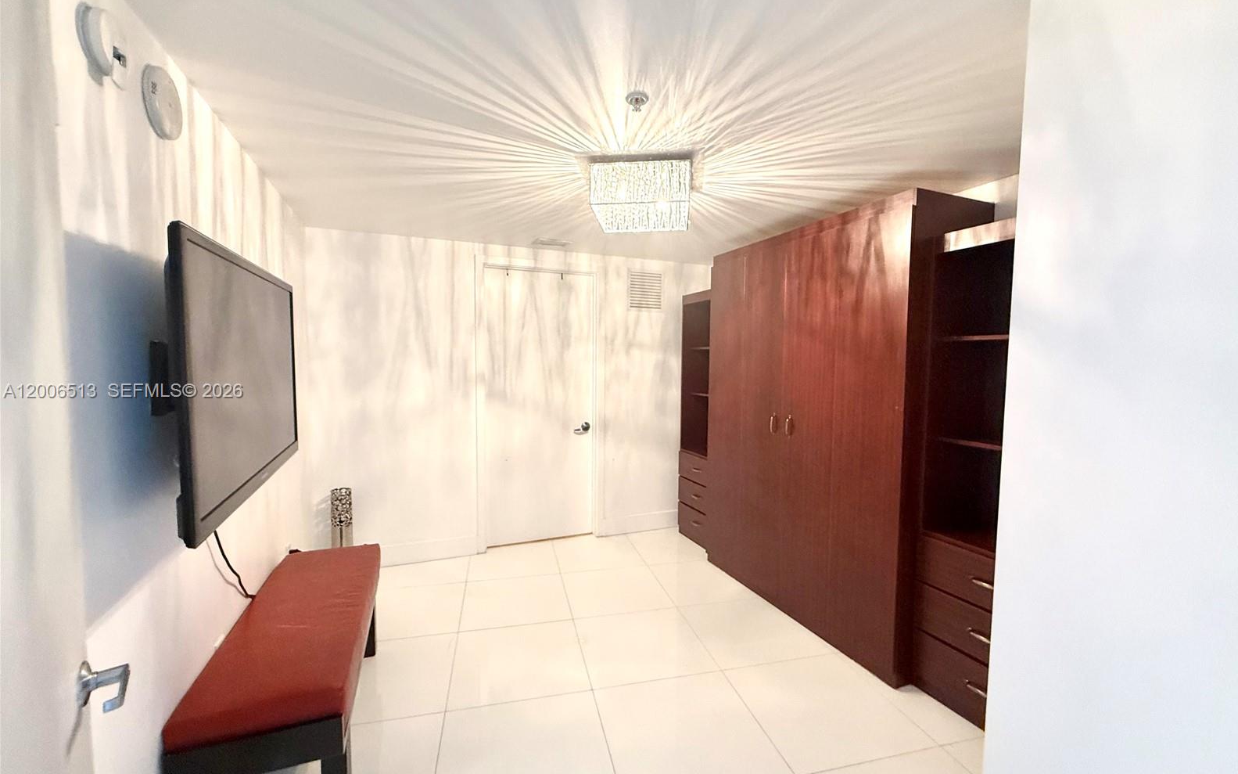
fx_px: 506
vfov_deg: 74.8
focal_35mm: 15
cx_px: 625
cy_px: 392
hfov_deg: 101.5
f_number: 2.2
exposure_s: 1/60
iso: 400
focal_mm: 2.22
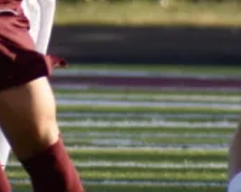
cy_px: -1
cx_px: -40
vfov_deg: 0.8
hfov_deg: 1.0
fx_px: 13366
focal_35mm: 1875
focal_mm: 300
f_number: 6.3
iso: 640
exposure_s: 1/1000
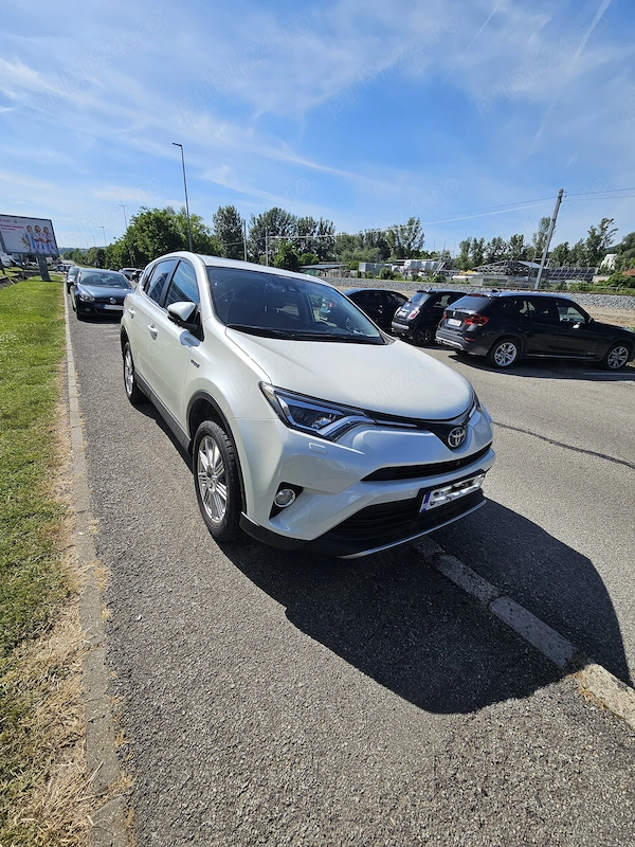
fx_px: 318
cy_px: 424
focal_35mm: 13
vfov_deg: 106.2
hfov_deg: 89.9
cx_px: 318
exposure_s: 1/3075
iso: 50
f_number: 2.2
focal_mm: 2.2
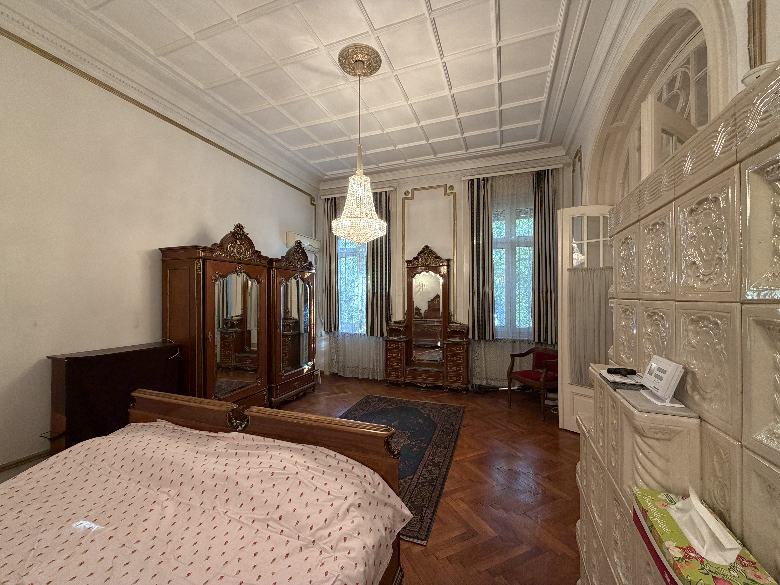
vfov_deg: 85.7
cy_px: 292
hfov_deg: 102.1
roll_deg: +0.8
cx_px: 390
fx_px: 315
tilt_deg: +0.8
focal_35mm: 14
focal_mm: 2.22
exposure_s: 1/50
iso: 200
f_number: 2.2
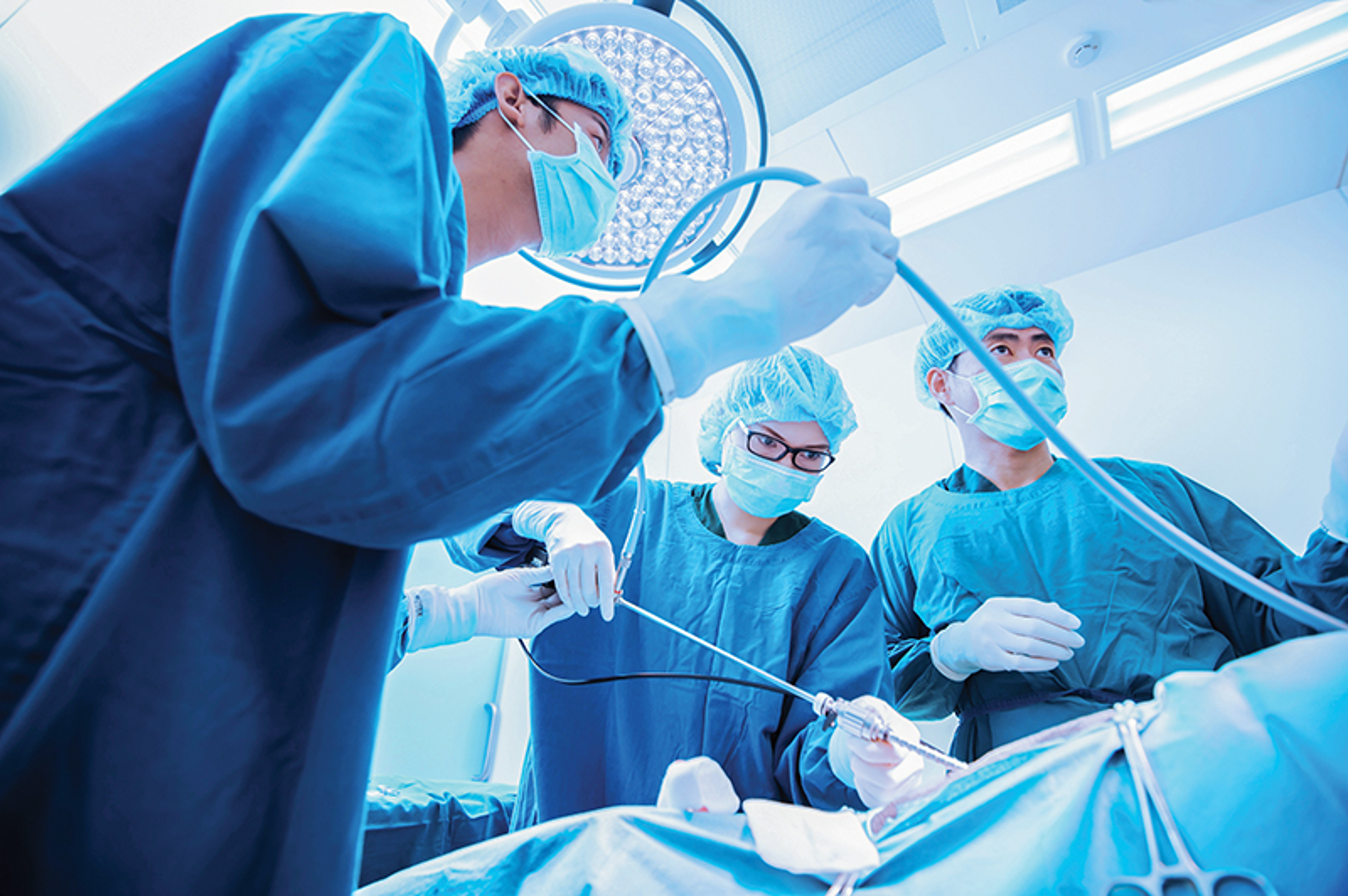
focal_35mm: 16
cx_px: 674
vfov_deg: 73.6
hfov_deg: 96.8
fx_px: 599
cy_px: 448
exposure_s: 1/100
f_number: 4
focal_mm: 16
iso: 200
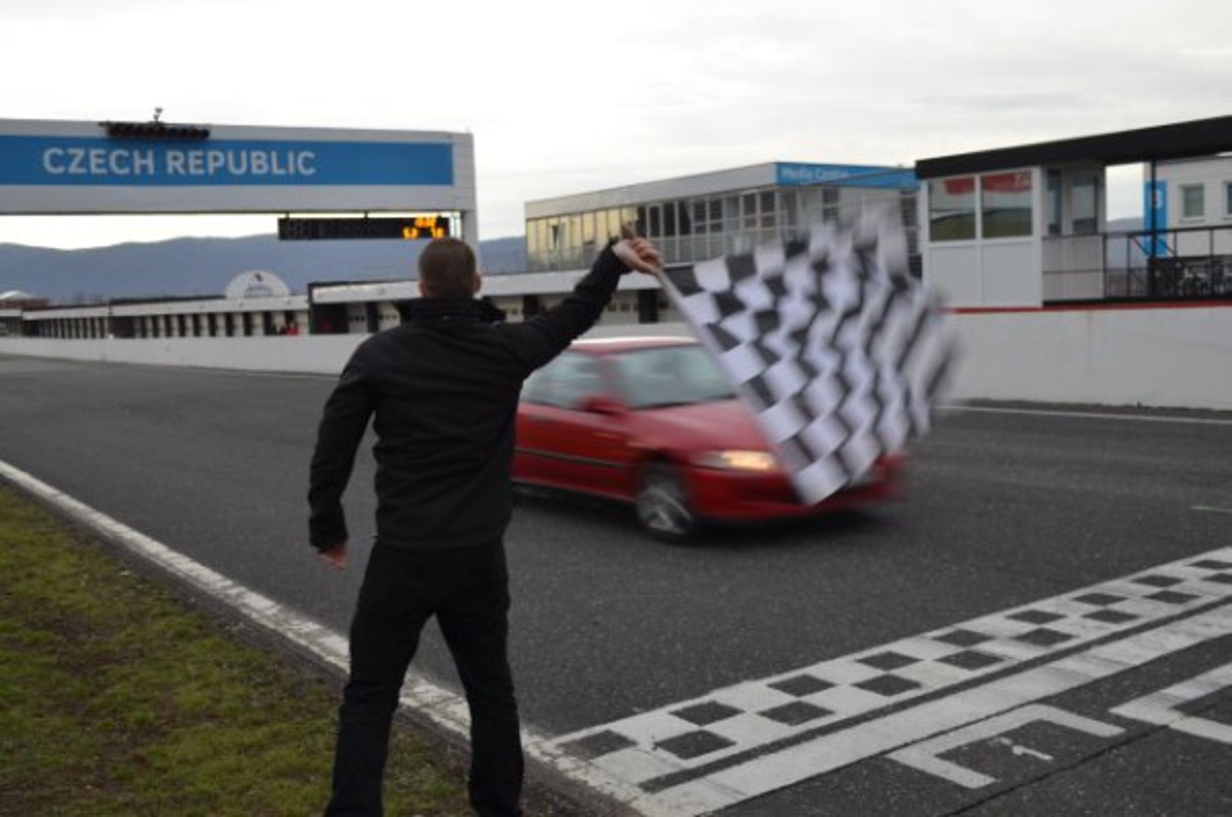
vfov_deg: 36.8
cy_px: 408
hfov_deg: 53.2
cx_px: 616
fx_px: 1230
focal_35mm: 36
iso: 100
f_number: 5
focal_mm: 24
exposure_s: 1/100
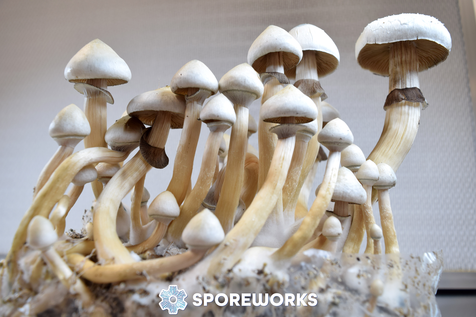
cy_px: 158
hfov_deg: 67.4
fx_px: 357
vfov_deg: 47.9
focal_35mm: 27
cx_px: 238
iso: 400
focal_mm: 18
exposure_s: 1/100
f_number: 5
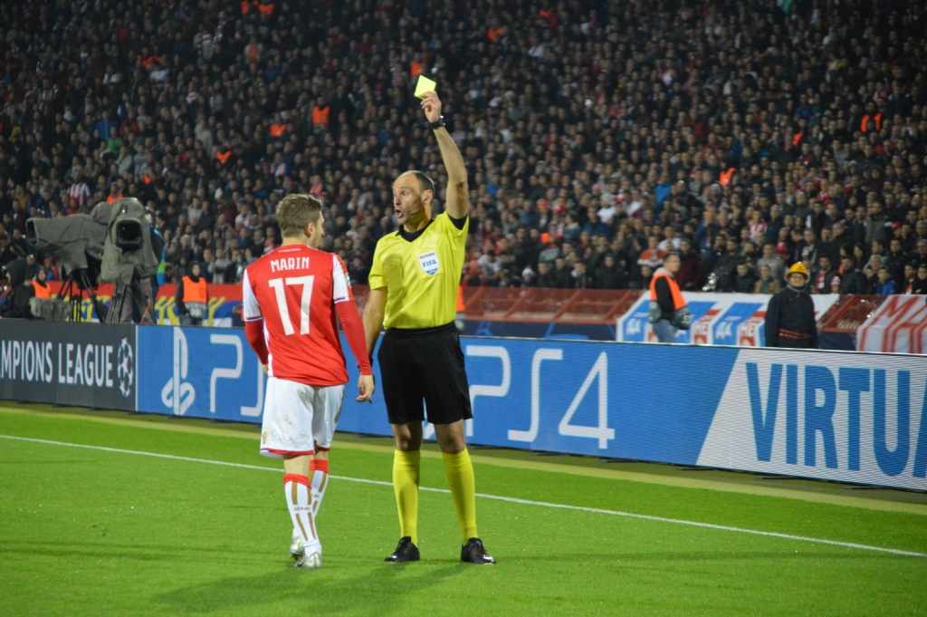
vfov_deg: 6.8
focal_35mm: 202
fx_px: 5210
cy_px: 308
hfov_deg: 10.2
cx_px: 464
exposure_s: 1/250
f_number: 6
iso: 3200
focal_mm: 135
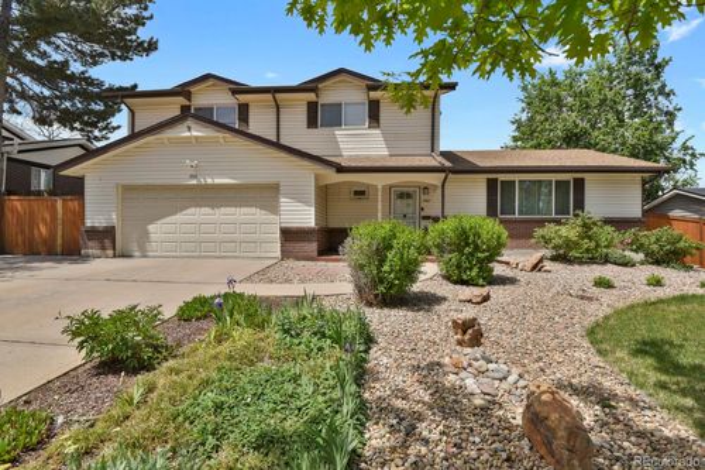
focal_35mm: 17
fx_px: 333
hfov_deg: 93.3
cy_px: 235
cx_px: 352
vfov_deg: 70.4
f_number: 8
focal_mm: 17
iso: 250
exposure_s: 1/200
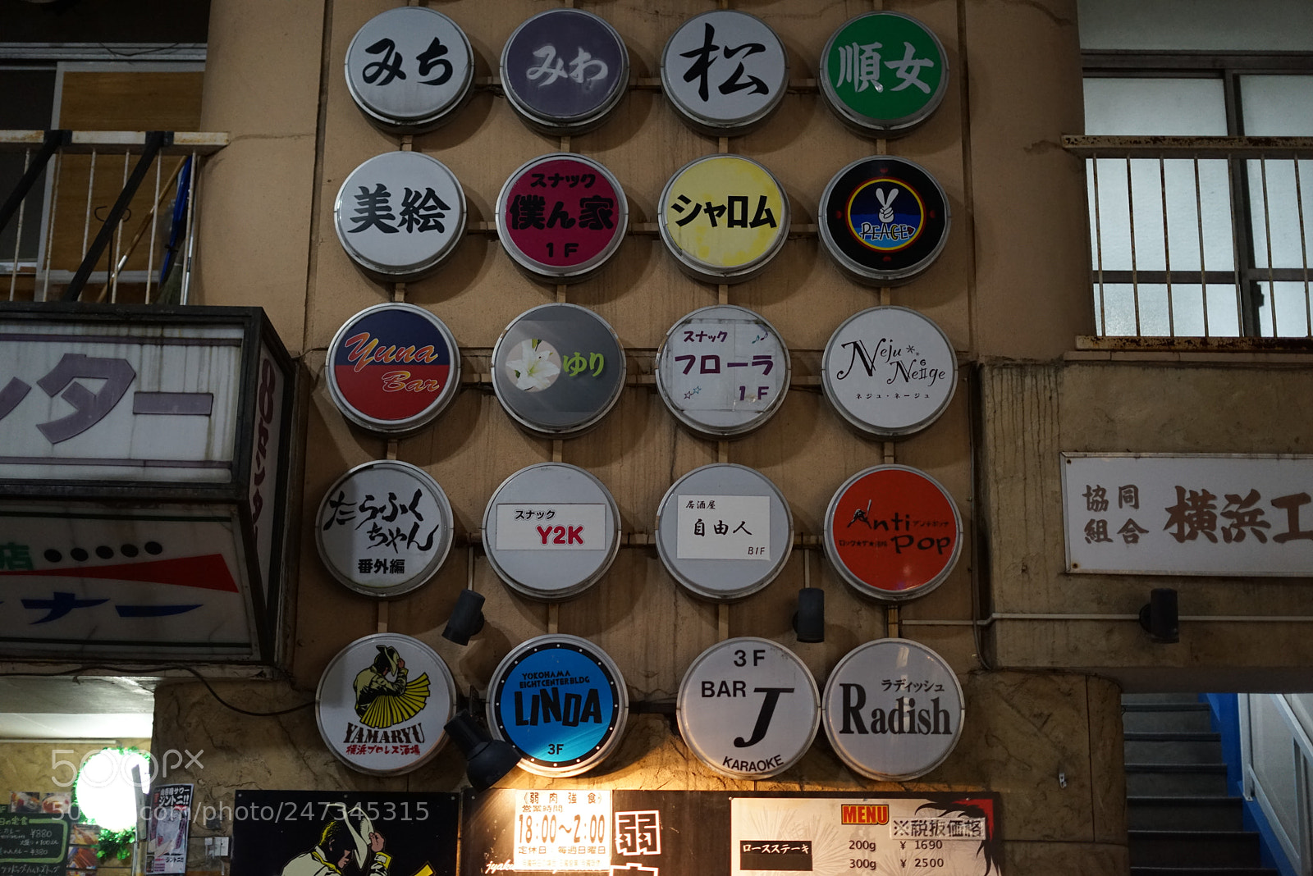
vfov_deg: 27.0
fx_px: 1824
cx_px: 656
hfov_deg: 39.6
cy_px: 438
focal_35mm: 50
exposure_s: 1/160
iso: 2000
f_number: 1.8
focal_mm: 50
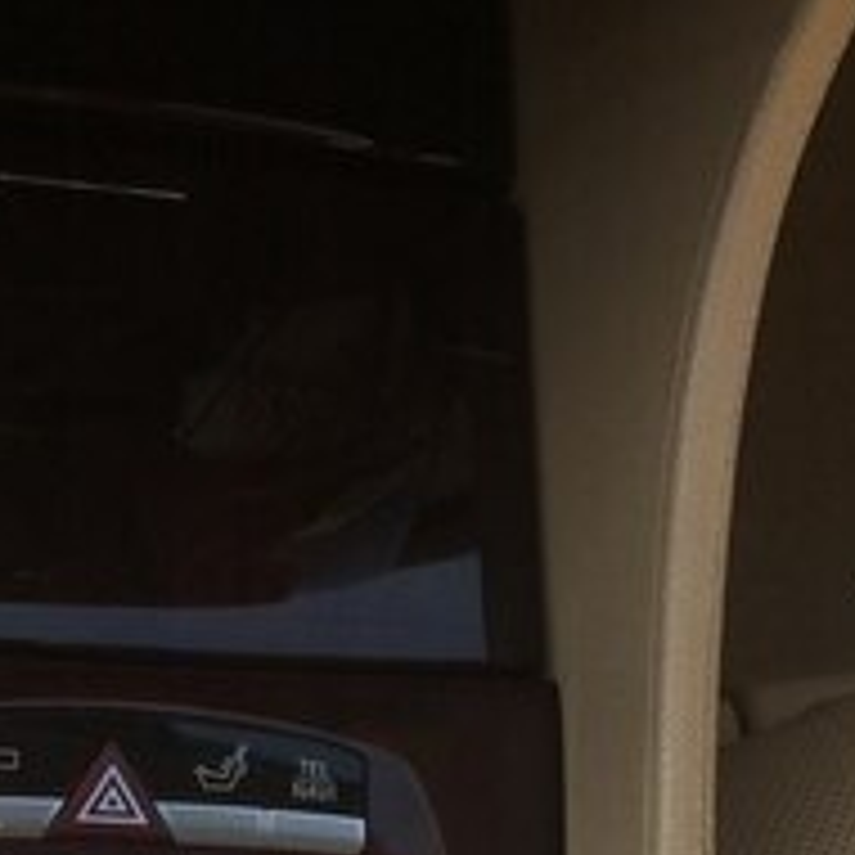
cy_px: 963
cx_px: 166
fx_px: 1872
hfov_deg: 25.3
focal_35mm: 67
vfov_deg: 23.9
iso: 25
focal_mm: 4.15
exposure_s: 1/425
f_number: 2.2
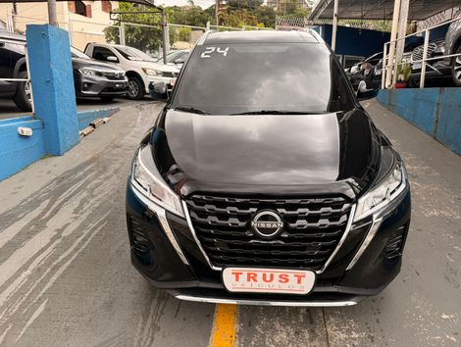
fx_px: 320
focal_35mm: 24
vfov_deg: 56.9
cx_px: 230
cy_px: 174
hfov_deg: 71.5
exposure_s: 1/622
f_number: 1.78
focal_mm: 6.76
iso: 80
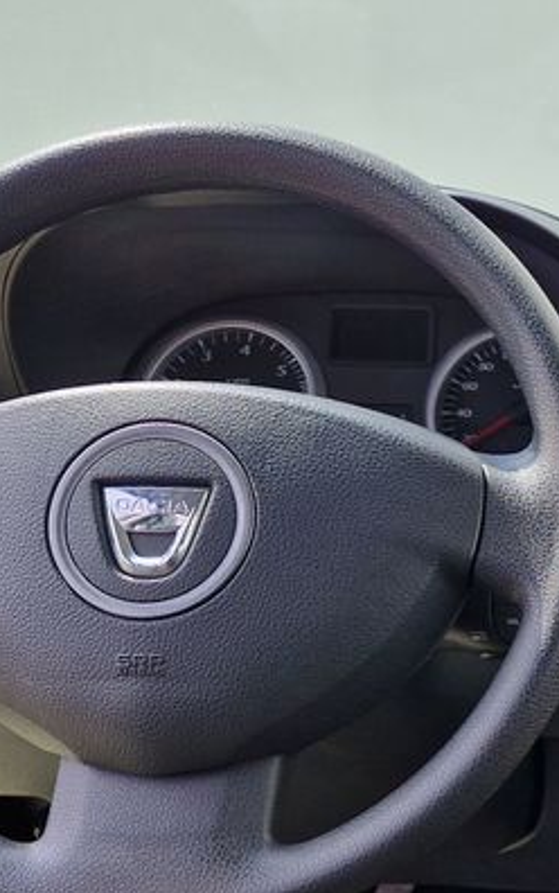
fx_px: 1533
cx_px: 859
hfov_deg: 18.2
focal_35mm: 63
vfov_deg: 32.1
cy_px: 609
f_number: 1.8
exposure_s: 1/582
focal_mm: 5.4
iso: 50
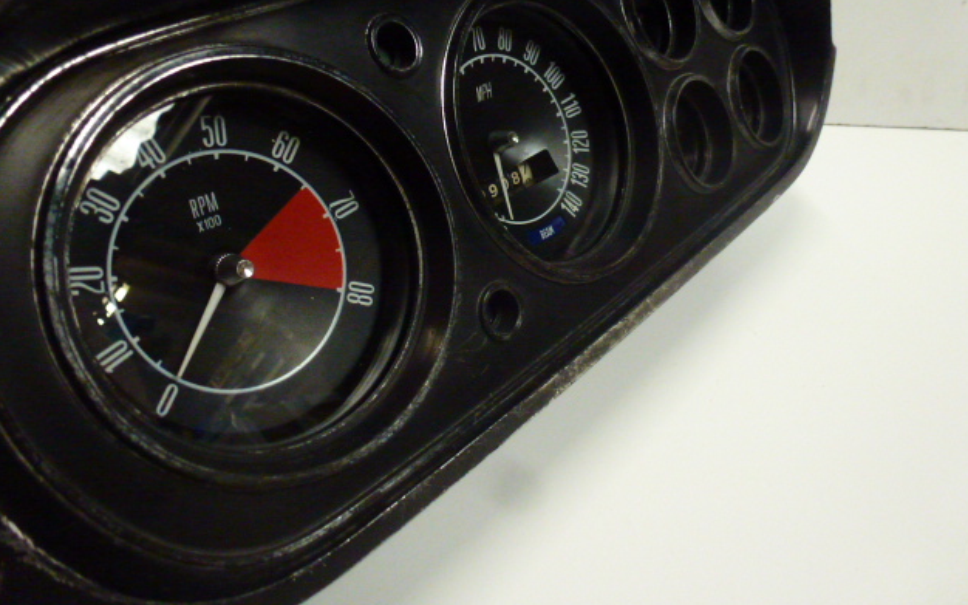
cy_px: 263
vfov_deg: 47.5
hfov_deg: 70.4
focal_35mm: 26
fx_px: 686
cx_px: 492
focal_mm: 4.3
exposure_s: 1/80
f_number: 3.3
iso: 800
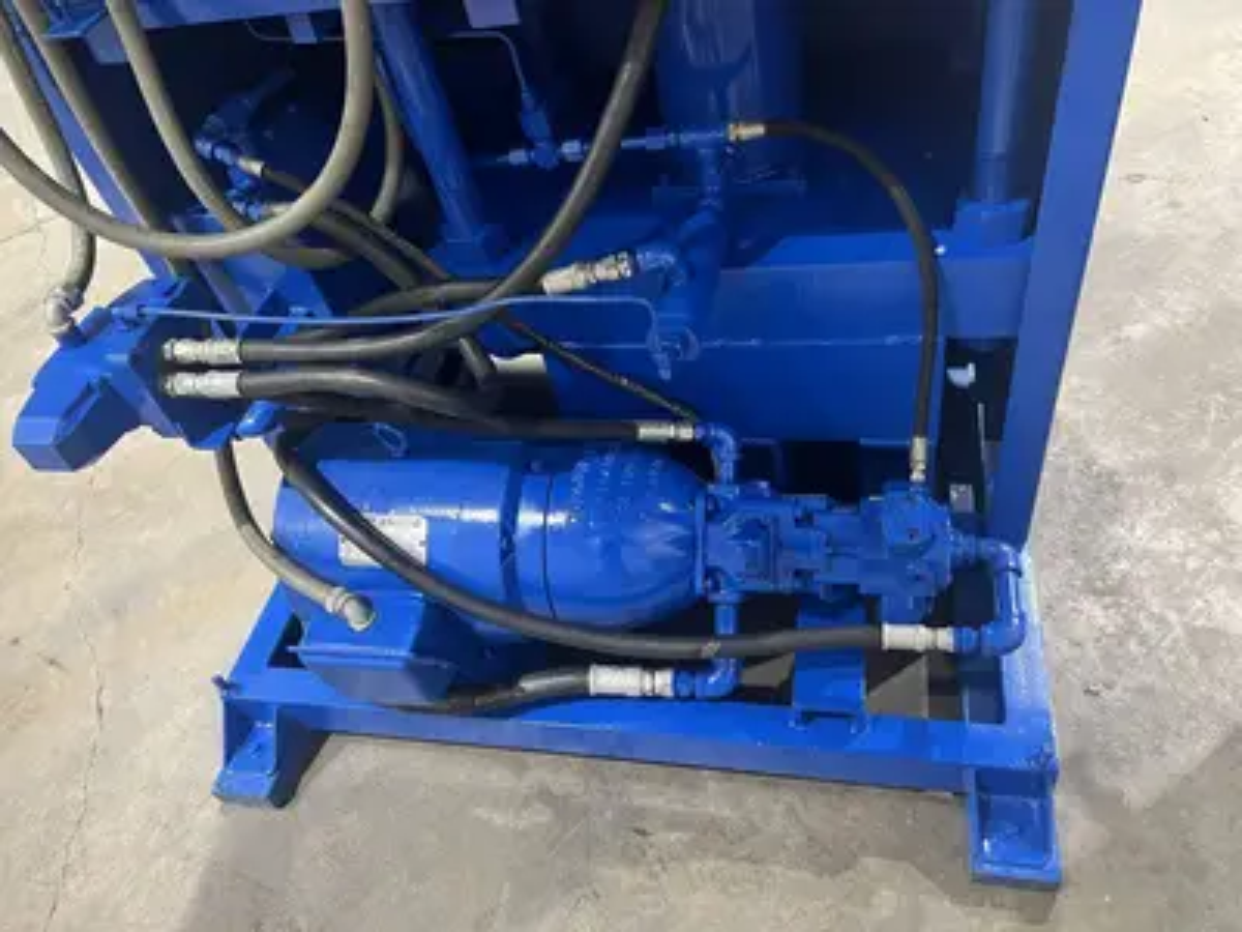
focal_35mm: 26
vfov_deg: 53.1
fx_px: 933
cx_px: 621
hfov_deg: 67.3
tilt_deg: -46.2
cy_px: 466
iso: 500
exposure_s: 1/60
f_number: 1.5
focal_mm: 5.7
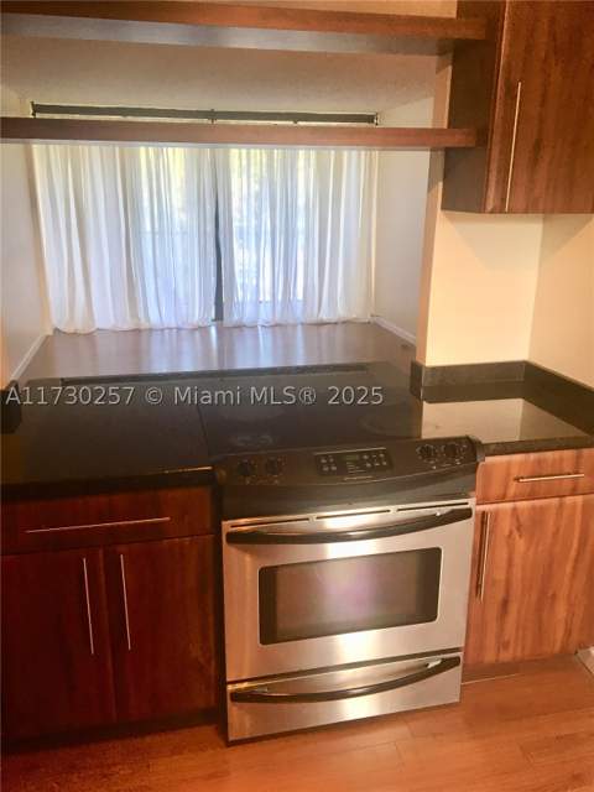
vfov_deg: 61.7
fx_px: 664
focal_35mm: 29
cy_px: 396
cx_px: 297
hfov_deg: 48.2
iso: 32
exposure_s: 1/30
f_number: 2.2
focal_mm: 4.15
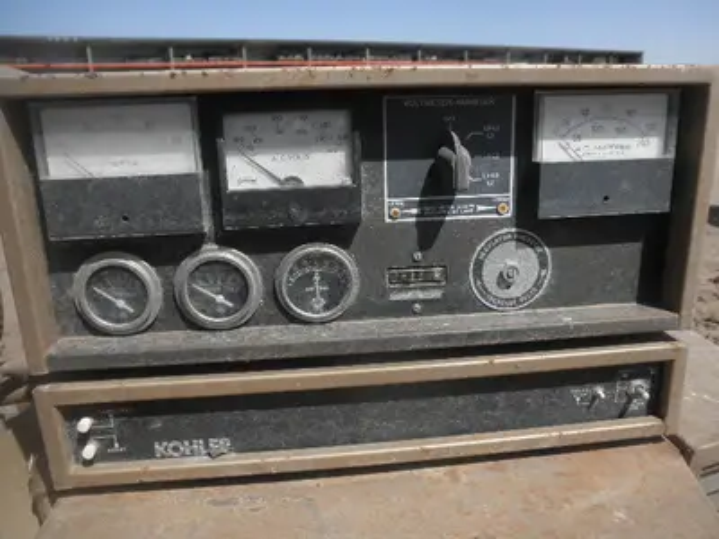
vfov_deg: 49.7
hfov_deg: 63.4
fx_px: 582
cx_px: 360
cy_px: 270
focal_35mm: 28
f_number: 8.5
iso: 64
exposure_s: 1/125
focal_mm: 5
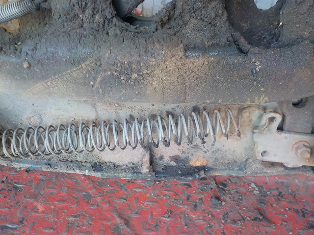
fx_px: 272
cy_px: 118
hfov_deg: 60.0
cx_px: 157
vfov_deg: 46.8
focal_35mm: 30
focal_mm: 4.1
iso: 320
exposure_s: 1/30
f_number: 3.3
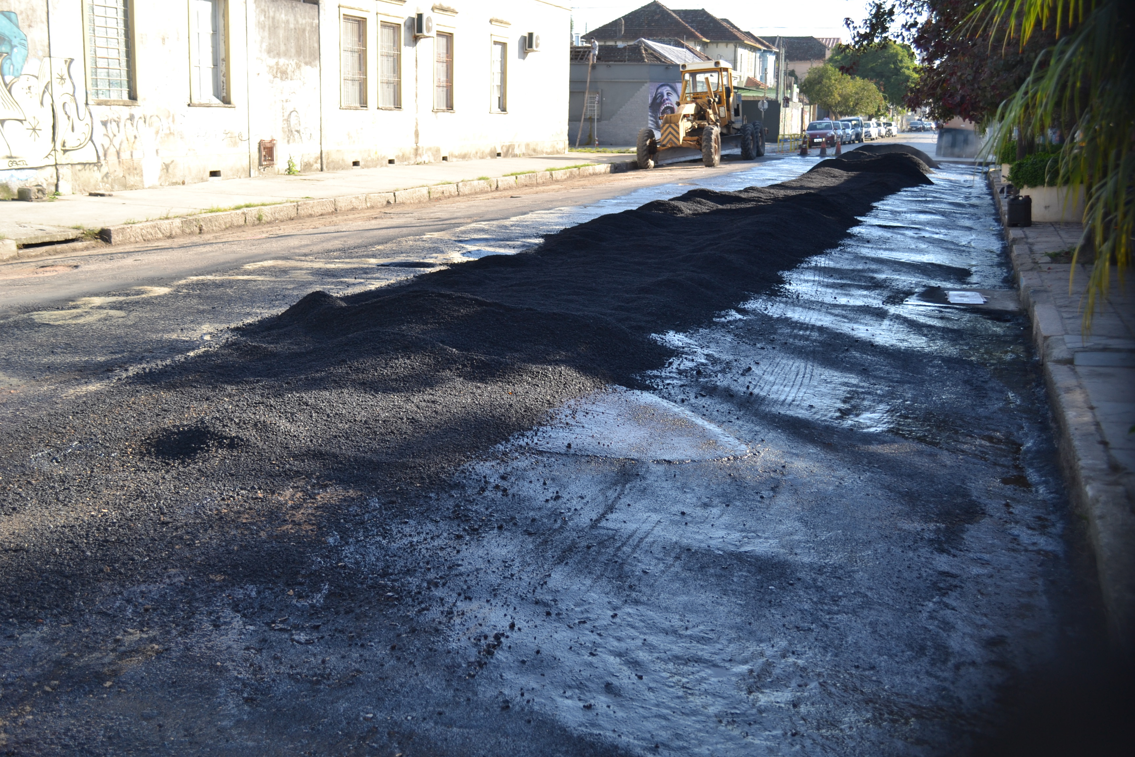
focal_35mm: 39
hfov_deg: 49.6
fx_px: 1229
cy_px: 378
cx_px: 568
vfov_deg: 34.2
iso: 100
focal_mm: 26
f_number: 4.5
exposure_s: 1/200
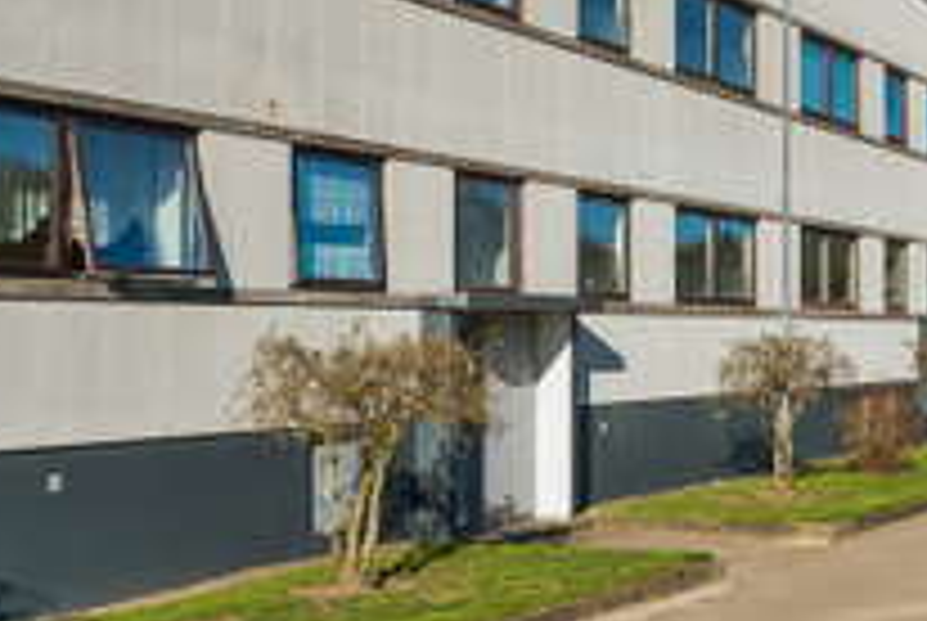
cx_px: 583
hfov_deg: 32.7
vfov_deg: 21.9
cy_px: 81
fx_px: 1573
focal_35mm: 61
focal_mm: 30
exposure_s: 1/640
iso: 400
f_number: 10
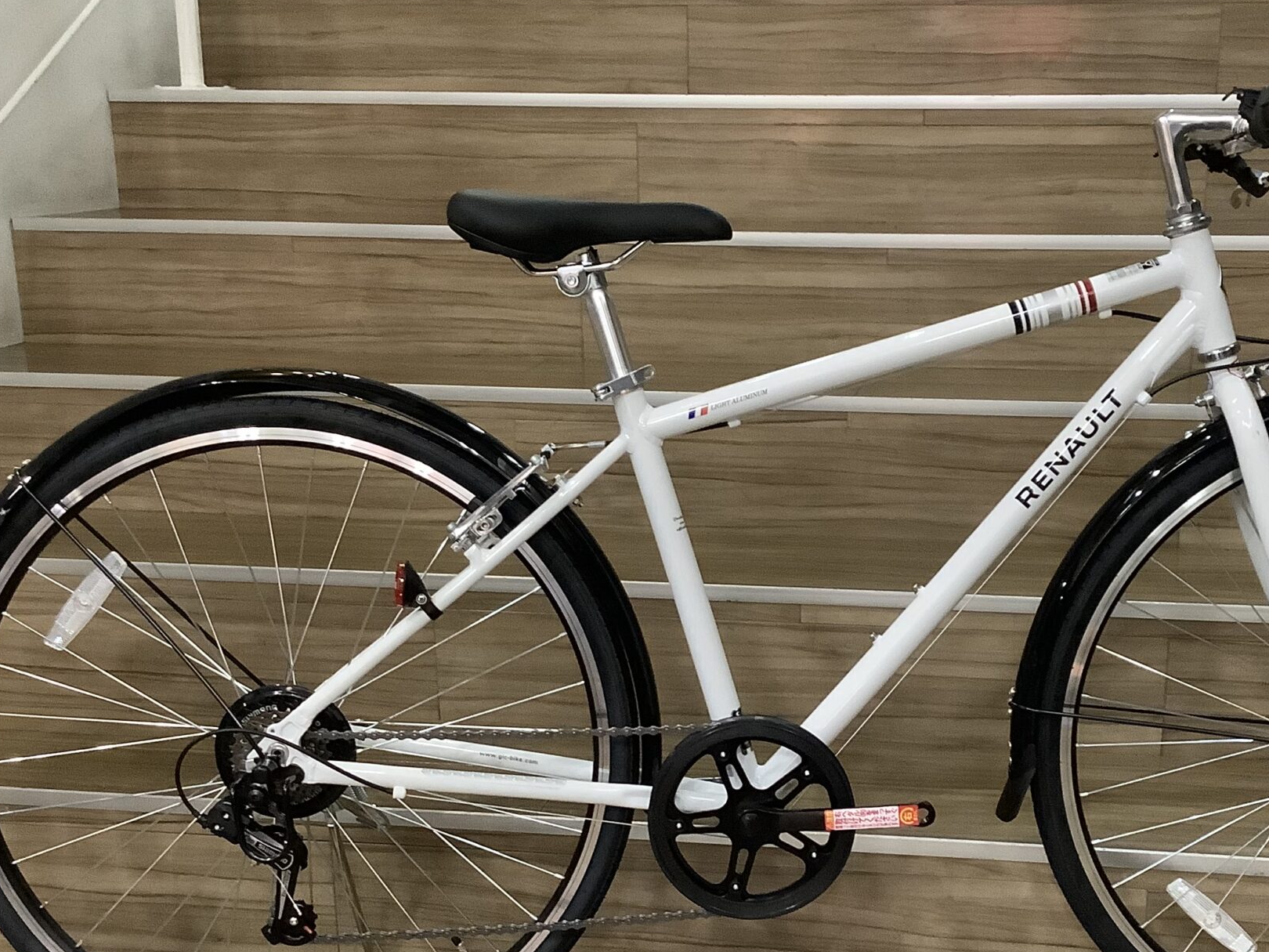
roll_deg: +0.7
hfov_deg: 38.6
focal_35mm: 49
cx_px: 806
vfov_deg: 29.4
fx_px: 1796
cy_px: 644
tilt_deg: -17.3
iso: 400
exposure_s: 1/40
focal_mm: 3.3
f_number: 2.4
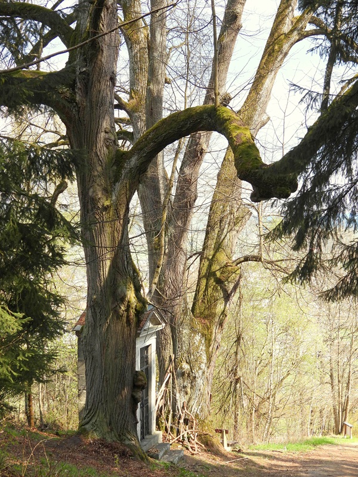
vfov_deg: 27.8
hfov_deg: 21.0
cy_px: 238
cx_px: 179
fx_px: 965
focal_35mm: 70
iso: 100
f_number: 3.5
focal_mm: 12.5
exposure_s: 1/250
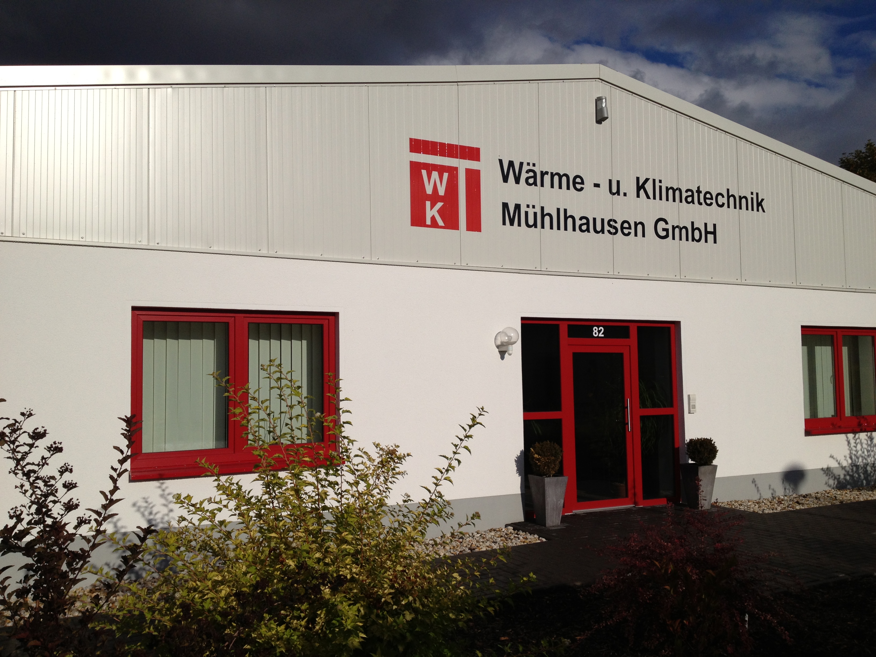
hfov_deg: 52.6
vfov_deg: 40.7
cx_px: 438
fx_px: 886
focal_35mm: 35
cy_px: 328
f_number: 2.4
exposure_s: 1/6135
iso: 50
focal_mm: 4.28
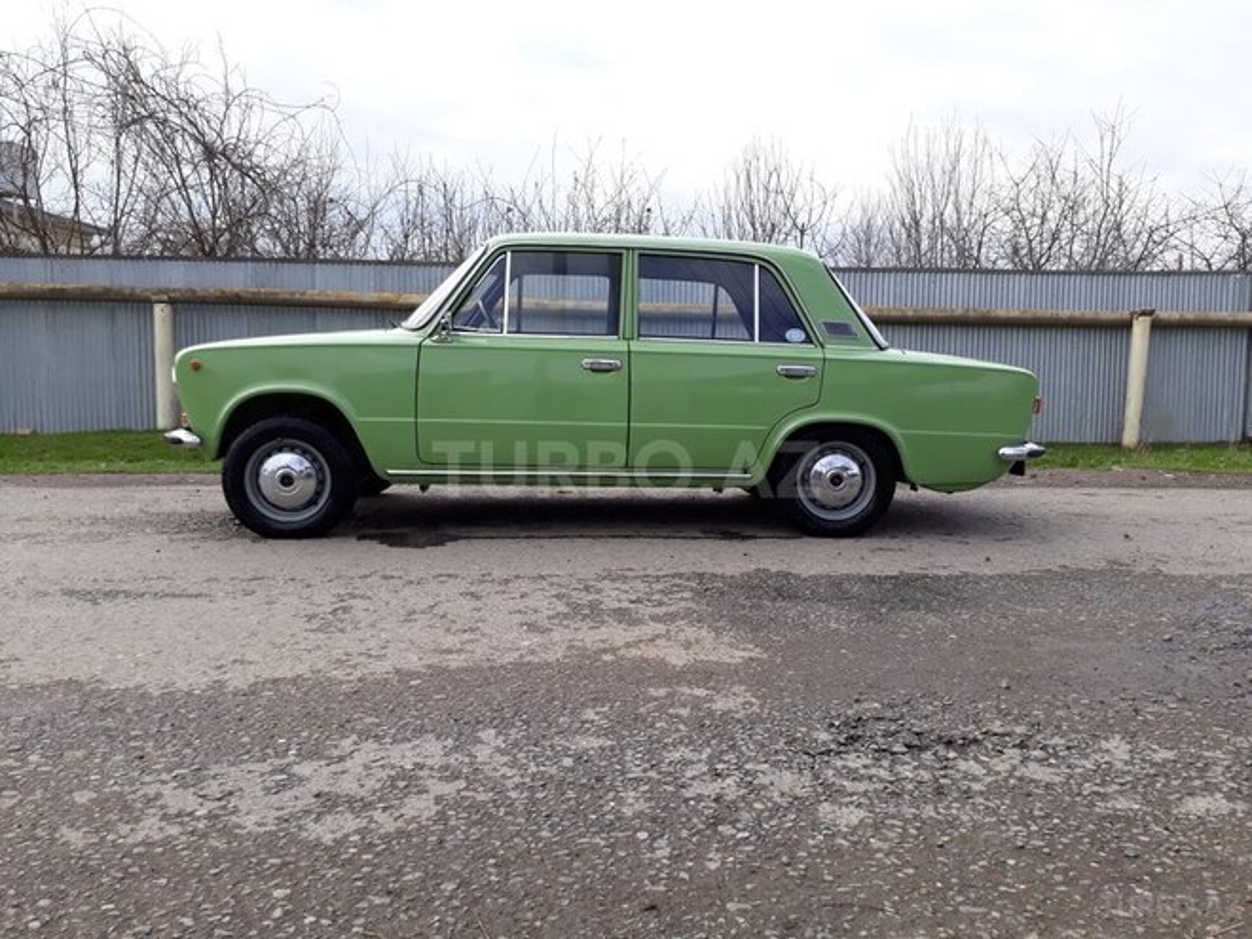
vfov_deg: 51.4
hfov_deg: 65.3
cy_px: 470
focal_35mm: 27
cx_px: 626
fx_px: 977
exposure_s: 1/919
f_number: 1.9
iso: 40
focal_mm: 3.6
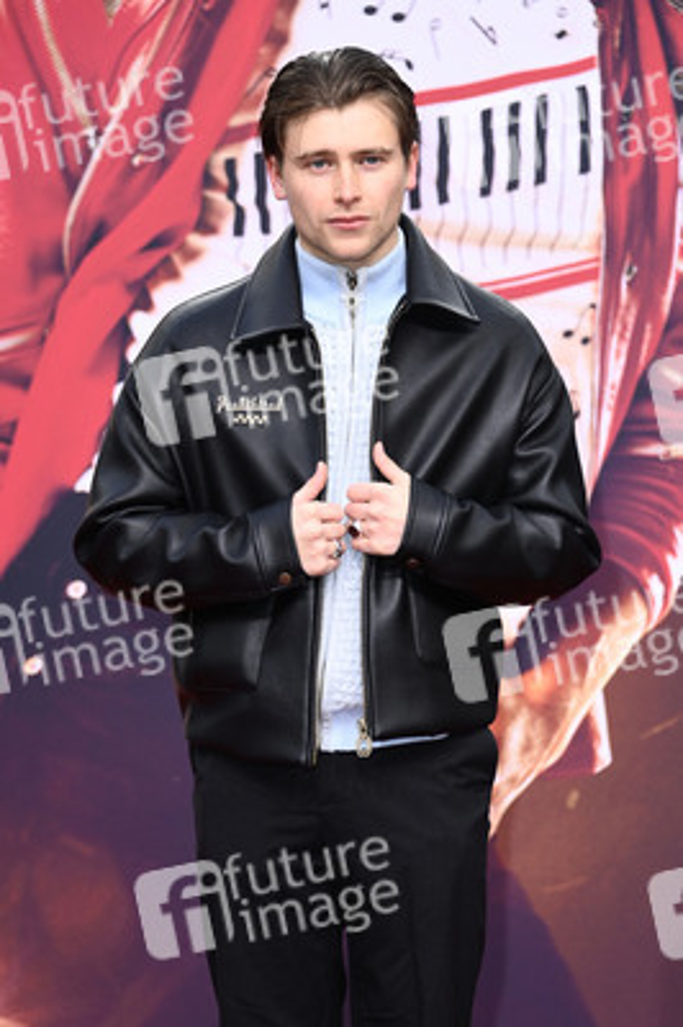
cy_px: 514
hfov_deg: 11.8
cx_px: 342
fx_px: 3307
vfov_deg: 17.7
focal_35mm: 116
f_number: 5.6
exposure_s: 1/250
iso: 320
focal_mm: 116
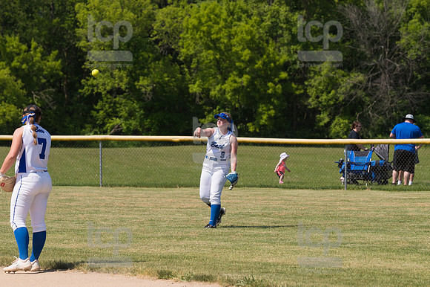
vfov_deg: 6.1
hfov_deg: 9.2
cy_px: 144
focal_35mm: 225
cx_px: 215
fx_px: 2686
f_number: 5.6
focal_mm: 150
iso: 250
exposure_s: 1/1600
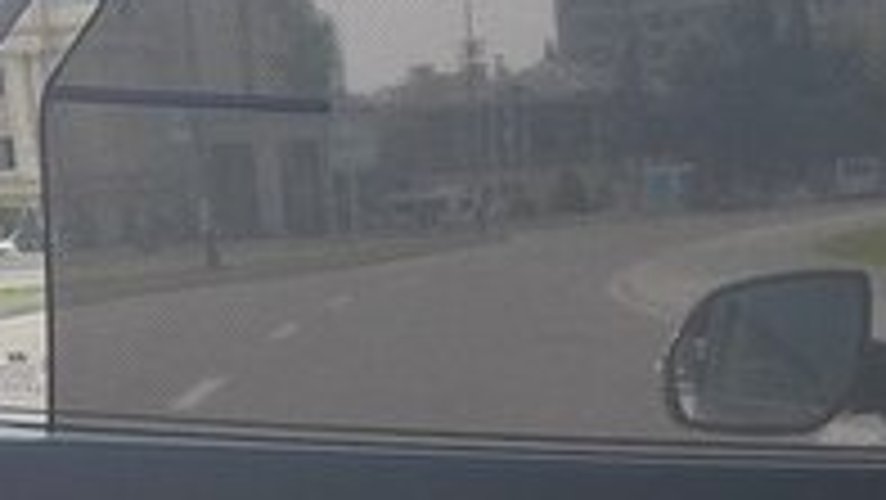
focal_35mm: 95
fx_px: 2233
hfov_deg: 22.4
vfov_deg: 12.4
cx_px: 549
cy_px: 660
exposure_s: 1/1080
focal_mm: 4.2
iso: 40
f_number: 1.7
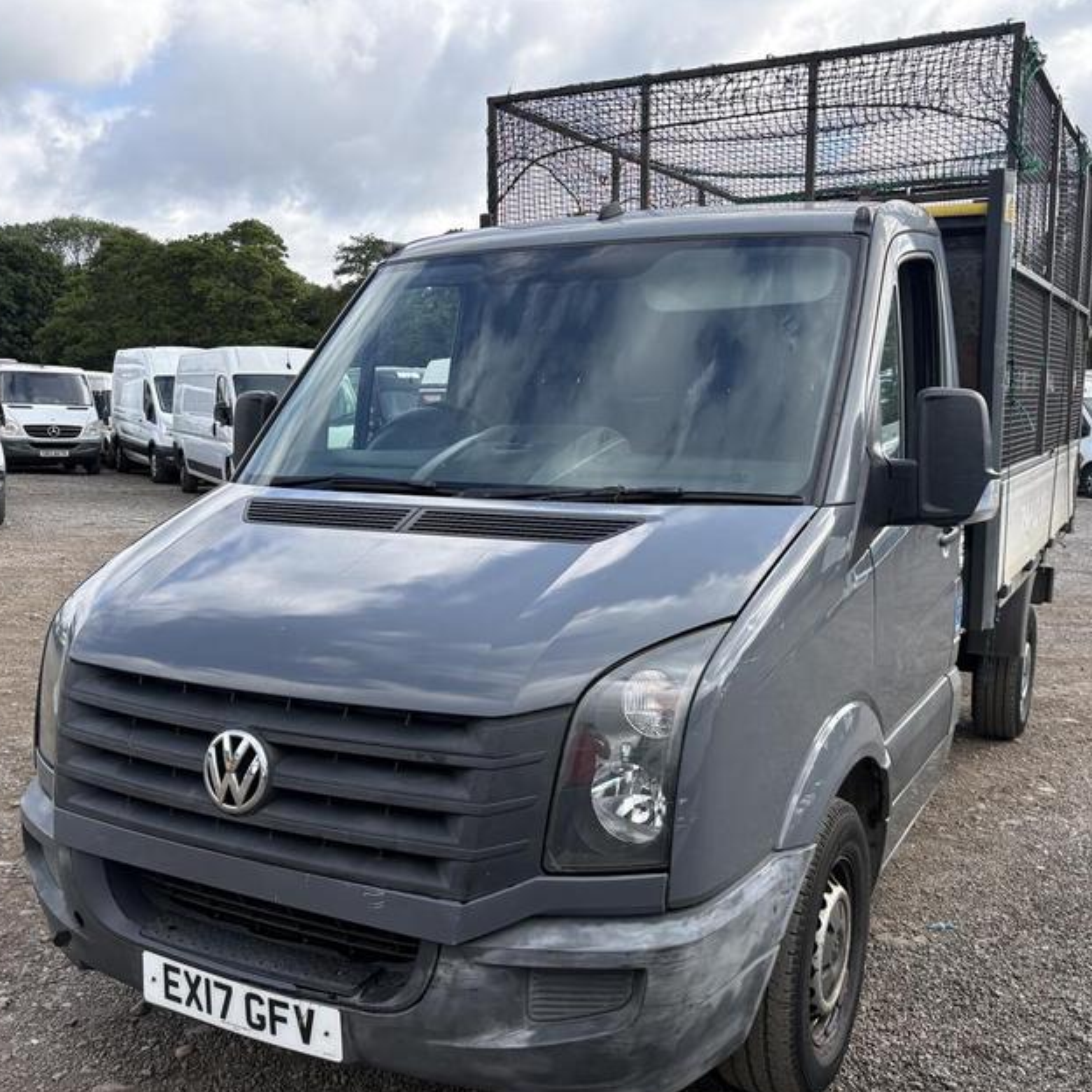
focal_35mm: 33
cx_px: 562
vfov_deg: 49.7
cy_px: 581
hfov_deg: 49.7
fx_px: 1178
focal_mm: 5.96
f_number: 1.6
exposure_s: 1/1550
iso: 64
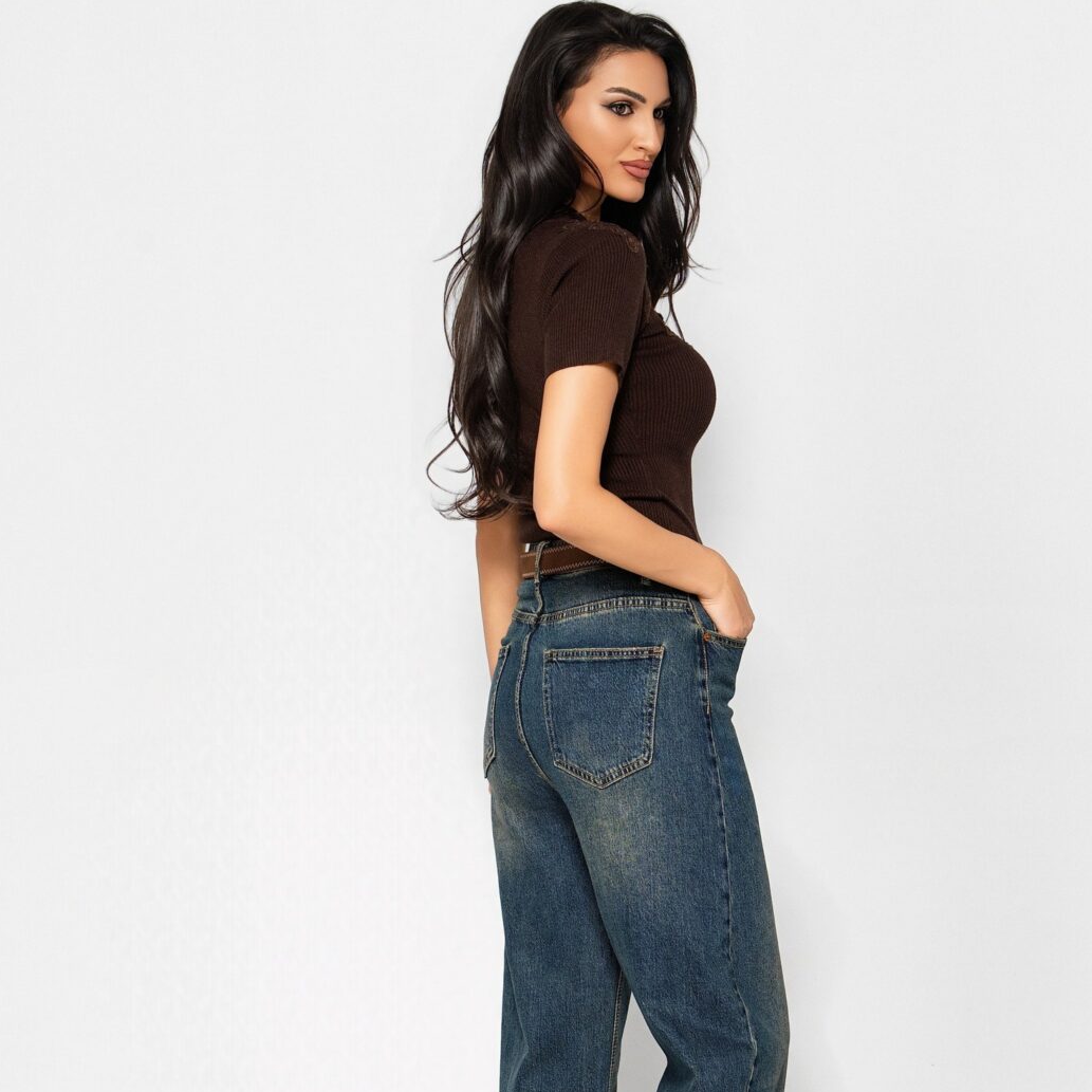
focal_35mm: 80
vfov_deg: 21.6
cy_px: 730
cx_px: 585
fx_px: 2855
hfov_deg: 21.6
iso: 1250
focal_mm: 54
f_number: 7.1
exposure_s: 1/250
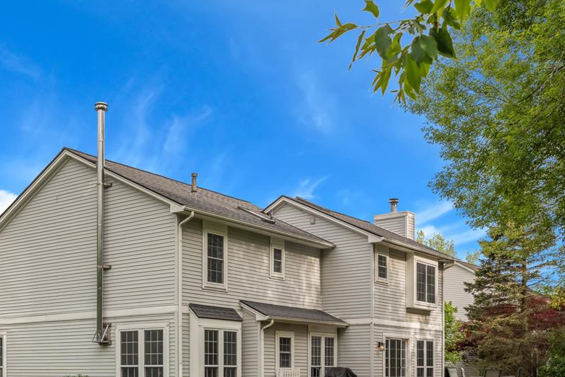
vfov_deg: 29.1
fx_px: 722
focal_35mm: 46
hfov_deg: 42.3
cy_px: 245
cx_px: 202
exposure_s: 1/160
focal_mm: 35
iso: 100
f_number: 9
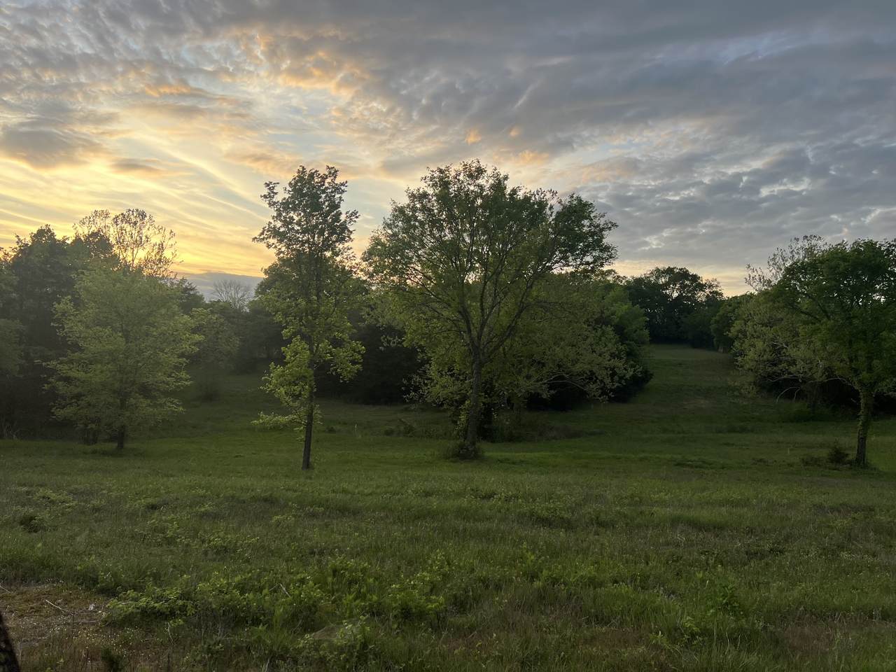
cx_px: 448
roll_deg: -3.1
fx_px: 673
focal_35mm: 26
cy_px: 336
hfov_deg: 67.3
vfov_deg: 53.1
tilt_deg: -0.3
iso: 50
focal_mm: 5.7
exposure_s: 1/526
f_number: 1.5
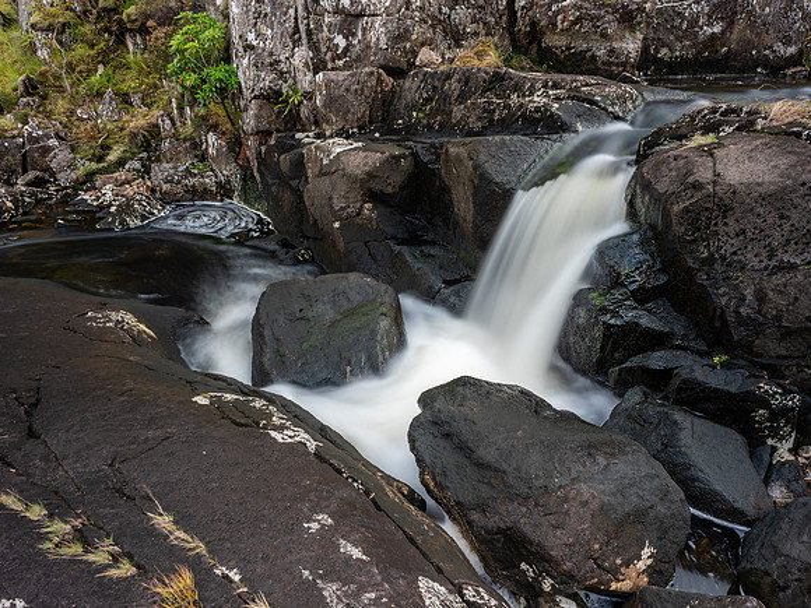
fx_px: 562
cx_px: 406
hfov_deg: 71.6
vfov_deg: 56.8
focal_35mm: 24
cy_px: 304
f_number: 7.1
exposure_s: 5
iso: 200
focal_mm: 12
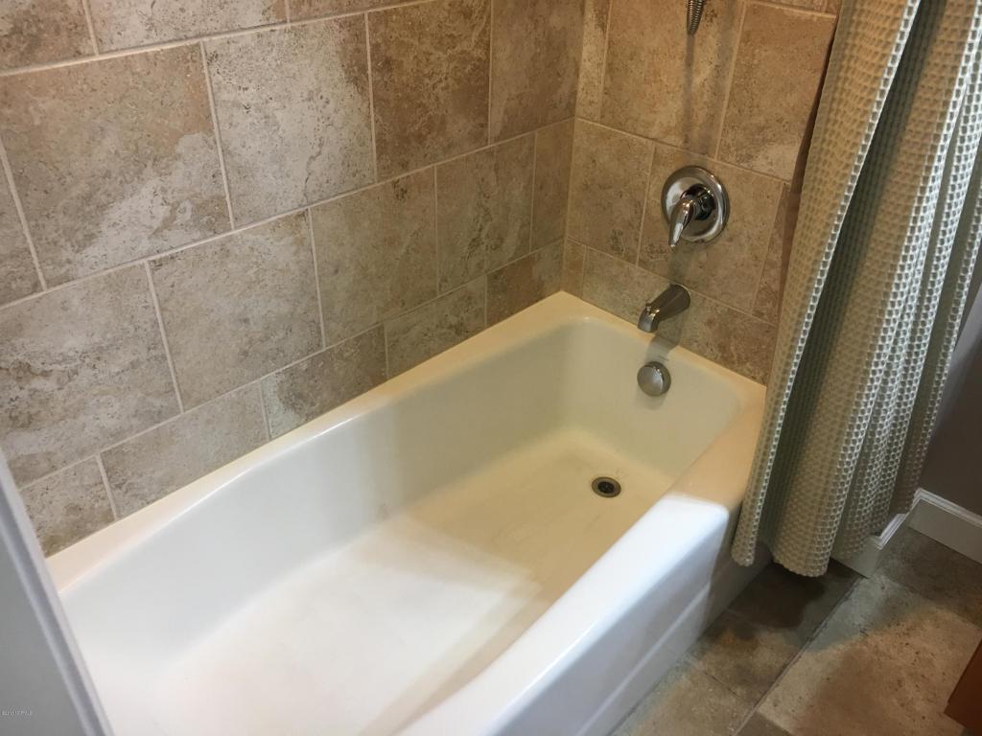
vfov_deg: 48.2
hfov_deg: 61.7
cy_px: 368
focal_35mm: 29
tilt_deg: -35.2
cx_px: 491
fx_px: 823
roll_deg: -1.3
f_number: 2.2
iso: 80
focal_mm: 4.15
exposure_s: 1/30
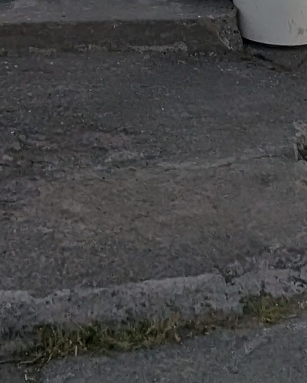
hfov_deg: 20.4
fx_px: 852
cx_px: 99
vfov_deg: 16.6
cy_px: -443
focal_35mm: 75
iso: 46
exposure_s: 1/8475
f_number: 2.2
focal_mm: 1.95
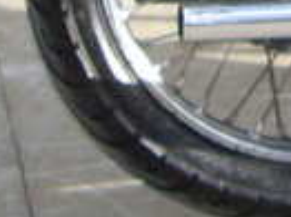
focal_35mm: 232
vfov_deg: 6.2
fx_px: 1949
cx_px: 682
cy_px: -264
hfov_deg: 7.9
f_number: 2.7
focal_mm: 6.2
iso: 100
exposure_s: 1/500
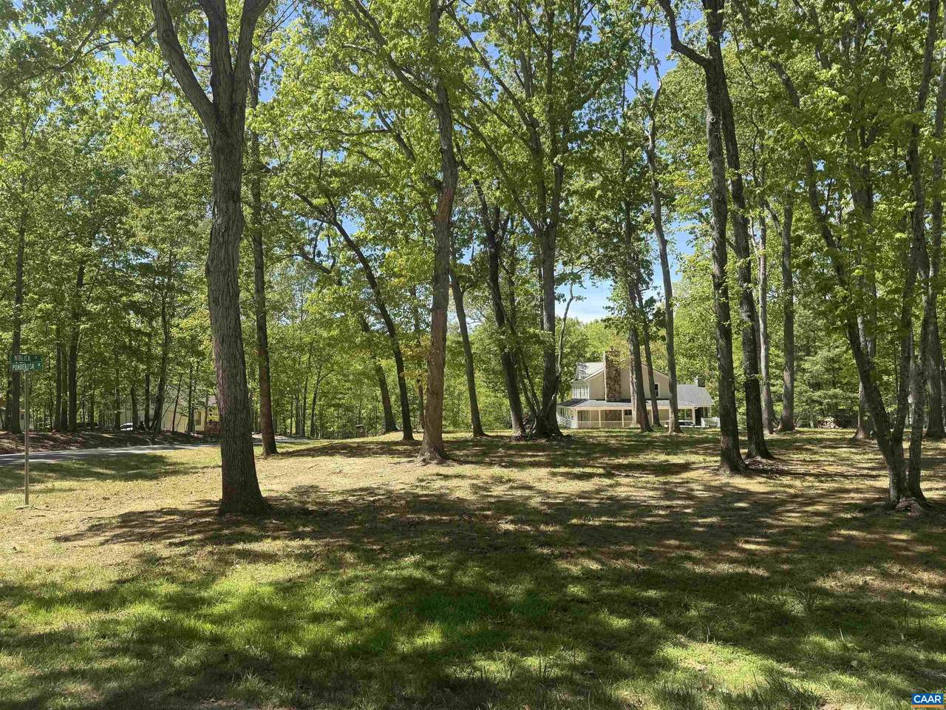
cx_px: 473
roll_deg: +0.6
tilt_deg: +3.2
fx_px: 656
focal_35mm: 24
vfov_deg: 56.8
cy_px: 355
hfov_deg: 71.6
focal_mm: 6.76
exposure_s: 1/1585
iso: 80
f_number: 1.78
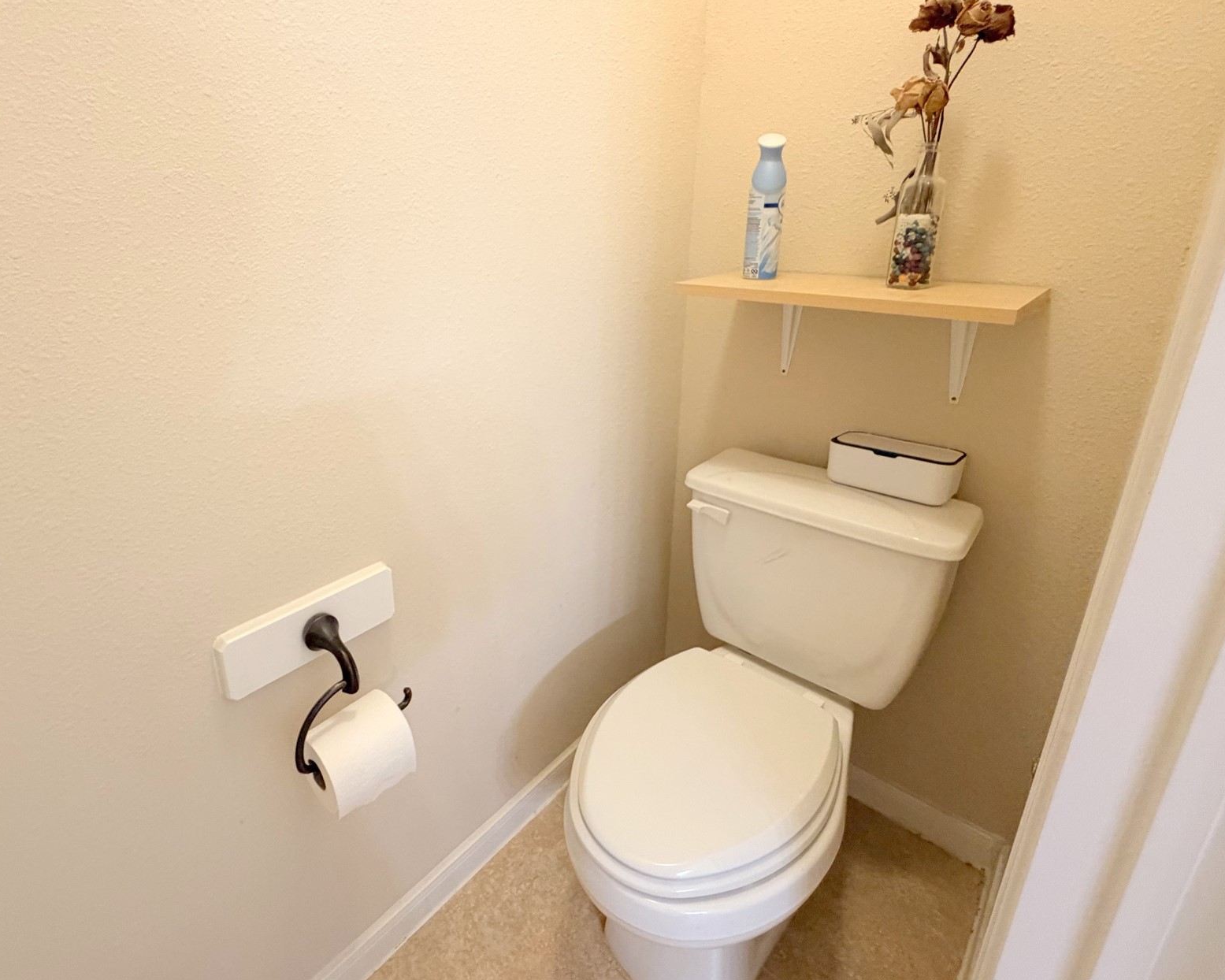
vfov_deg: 73.3
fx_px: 653
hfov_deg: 85.7
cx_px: 513
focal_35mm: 18
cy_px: 414
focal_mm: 2.22
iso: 320
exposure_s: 1/60
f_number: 2.2
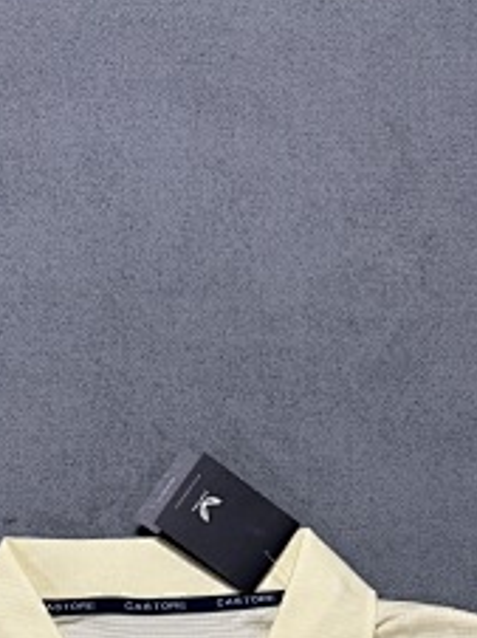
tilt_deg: -78.1
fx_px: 1565
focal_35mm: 85
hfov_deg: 17.3
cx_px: 175
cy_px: 1025
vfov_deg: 19.3
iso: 160
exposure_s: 1/100
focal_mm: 6.76
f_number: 1.78
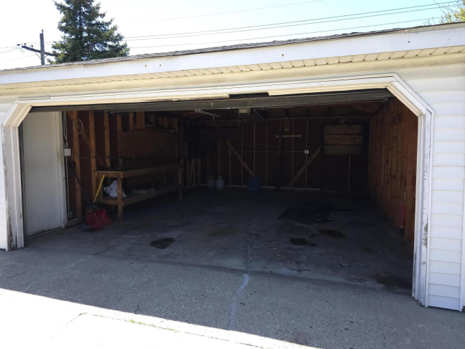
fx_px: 309
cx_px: 232
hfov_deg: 73.9
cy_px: 174
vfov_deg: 58.9
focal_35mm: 23
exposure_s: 1/8000
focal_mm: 6.3
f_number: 1.7
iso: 800
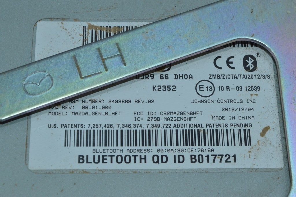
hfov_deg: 24.6
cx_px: 148
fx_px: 678
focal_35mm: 82
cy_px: 98
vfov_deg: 16.5
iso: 800
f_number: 16
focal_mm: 55
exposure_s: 1/60
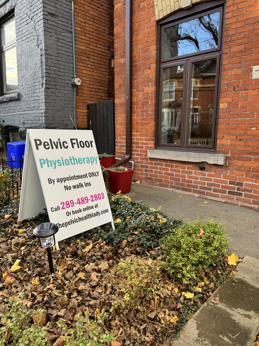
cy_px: 173
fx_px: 239
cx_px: 130
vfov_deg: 71.6
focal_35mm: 24
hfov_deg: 56.8
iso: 64
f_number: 1.78
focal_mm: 6.76
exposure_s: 1/189
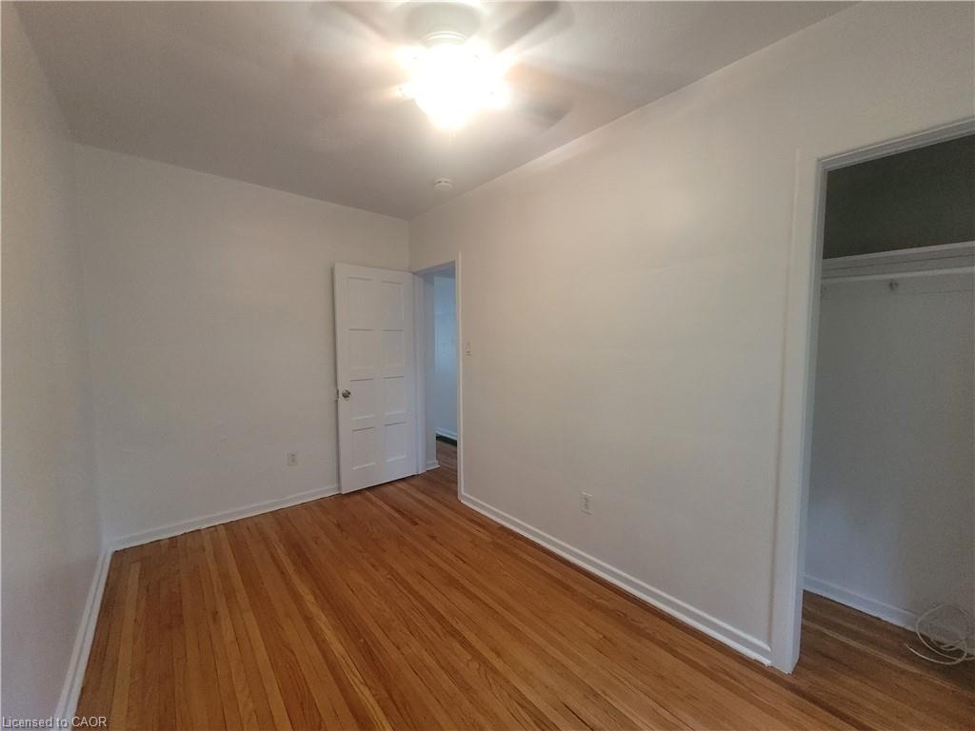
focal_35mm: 13
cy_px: 366
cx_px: 488
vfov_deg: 89.9
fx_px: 366
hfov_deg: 106.2
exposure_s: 1/60
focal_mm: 1.74
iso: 400
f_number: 2.2
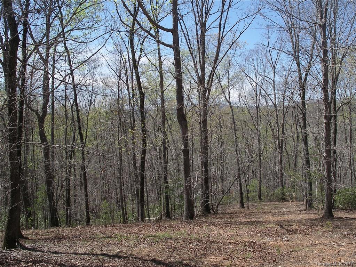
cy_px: 134
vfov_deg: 38.7
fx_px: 381
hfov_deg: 50.1
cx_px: 178
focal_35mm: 37
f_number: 5
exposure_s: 1/250
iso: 80
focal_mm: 7.8
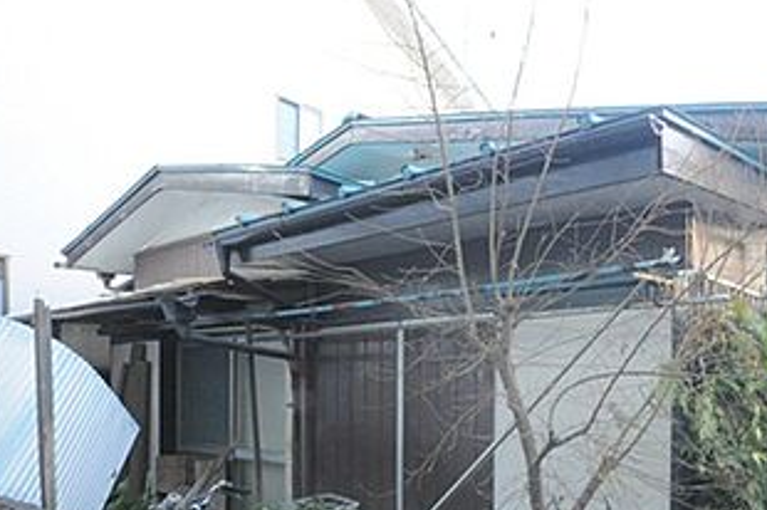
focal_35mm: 30
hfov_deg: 59.9
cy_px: 415
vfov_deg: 41.5
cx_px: 534
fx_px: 638
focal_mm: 10
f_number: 4
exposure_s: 1/13
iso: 1600
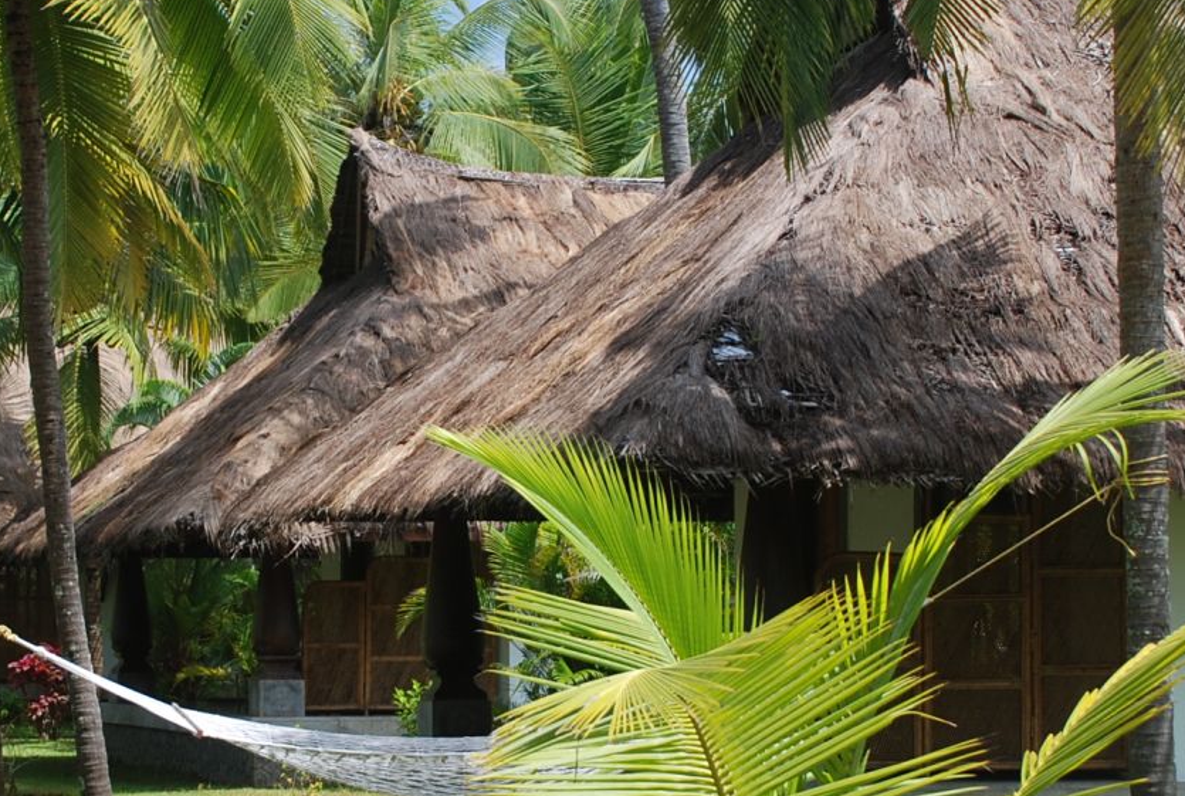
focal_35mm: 115
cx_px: 436
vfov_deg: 12.0
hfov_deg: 17.7
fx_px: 3794
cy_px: 500
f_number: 5.6
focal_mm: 32
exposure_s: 1/125
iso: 160
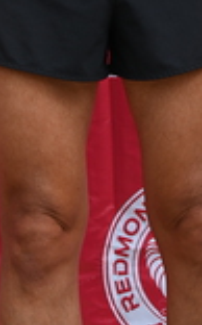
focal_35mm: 346
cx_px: 49
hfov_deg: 3.8
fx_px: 3059
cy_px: -244
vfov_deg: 6.0
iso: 160
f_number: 6.3
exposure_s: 1/250
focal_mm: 96
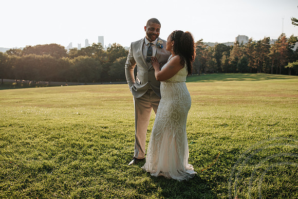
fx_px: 309
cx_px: 148
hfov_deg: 51.5
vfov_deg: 35.7
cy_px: 100
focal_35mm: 37
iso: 100
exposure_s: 1/500
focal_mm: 35
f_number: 3.2
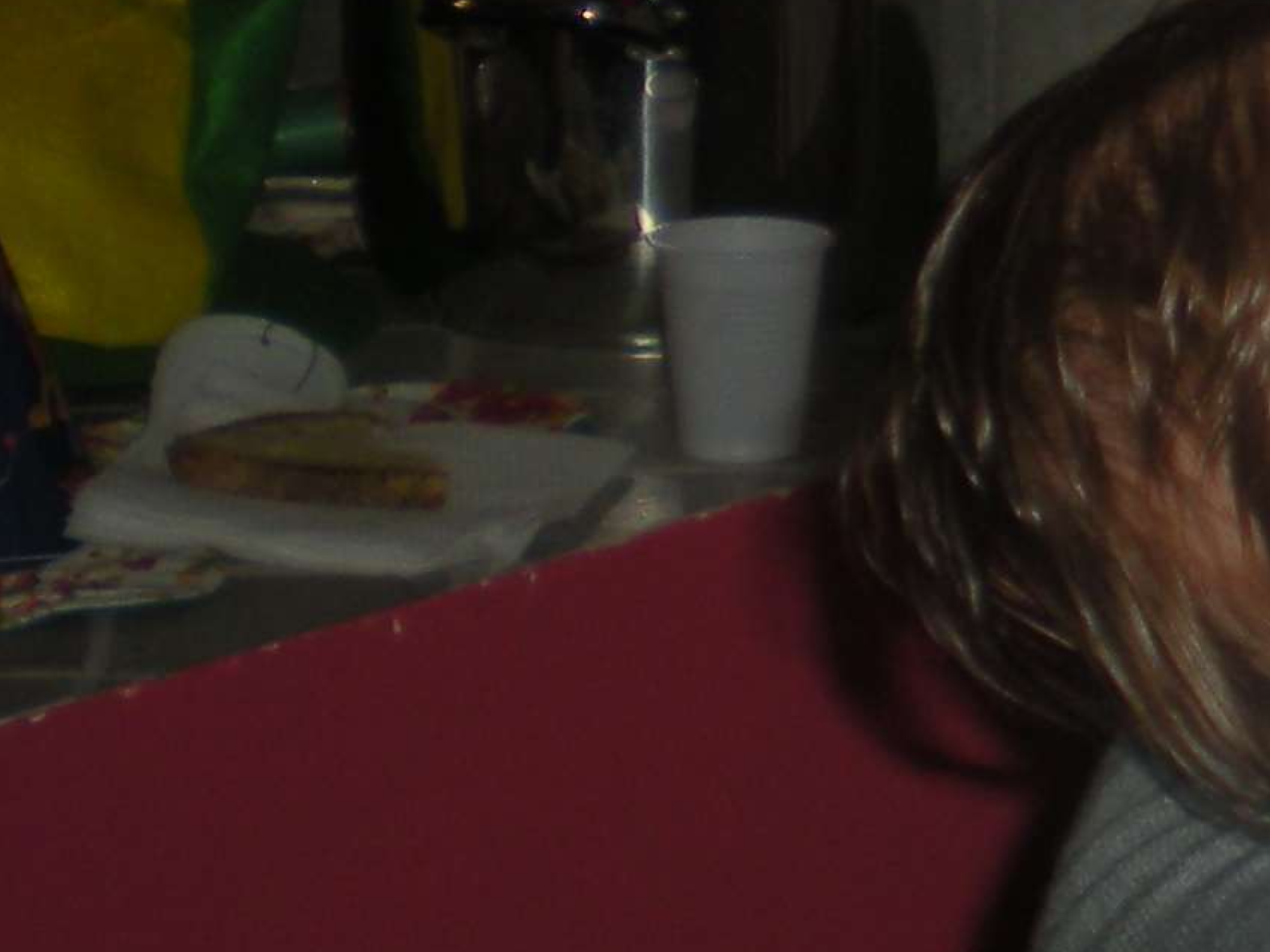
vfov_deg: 9.9
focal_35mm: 147
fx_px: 5393
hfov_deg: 12.1
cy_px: -199
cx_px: 2453
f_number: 3.1
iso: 64
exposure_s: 1/60
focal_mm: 6.3
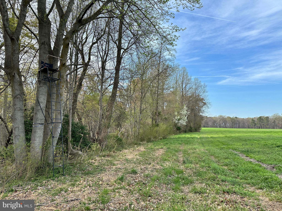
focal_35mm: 24
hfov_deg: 71.6
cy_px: 106
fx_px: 196
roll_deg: -1.4
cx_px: 141
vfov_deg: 56.8
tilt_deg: +7.1
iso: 80
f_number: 1.78
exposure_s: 1/2203
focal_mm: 6.86
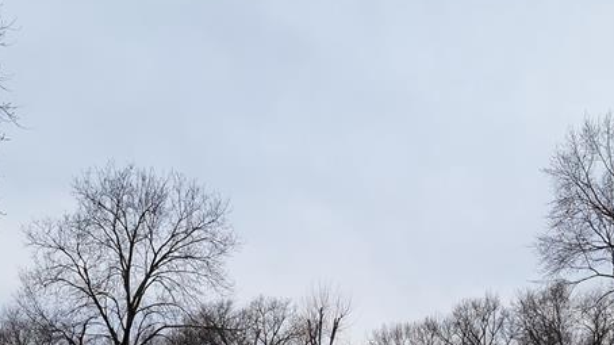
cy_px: 437
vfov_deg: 19.0
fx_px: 960
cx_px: 288
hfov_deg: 35.4
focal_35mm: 59
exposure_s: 1/531
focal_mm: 6.7
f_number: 1.8
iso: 16
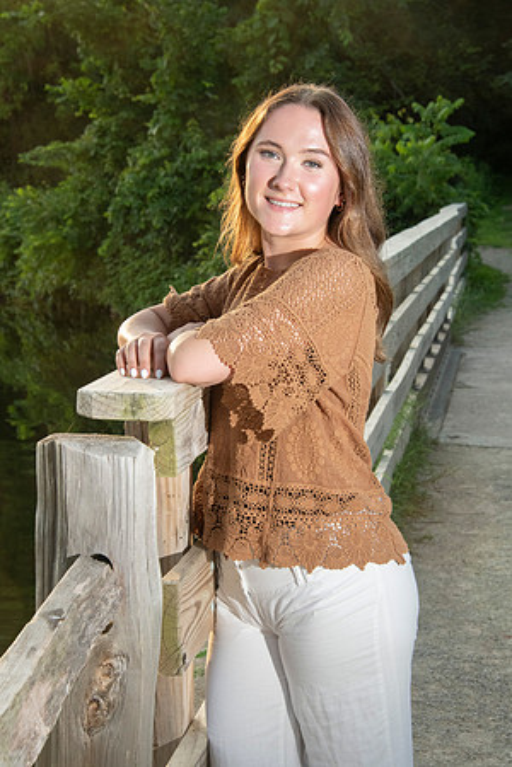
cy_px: 384
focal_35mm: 85
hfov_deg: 16.1
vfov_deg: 23.9
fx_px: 1813
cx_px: 256
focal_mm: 85
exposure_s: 1/160
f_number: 14
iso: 1600
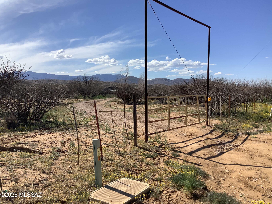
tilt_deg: -2.2
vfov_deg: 45.4
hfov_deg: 58.4
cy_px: 102
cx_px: 136
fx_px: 244
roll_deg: +1.1
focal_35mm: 31
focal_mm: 3.3
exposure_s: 1/2092
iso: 25
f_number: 2.4
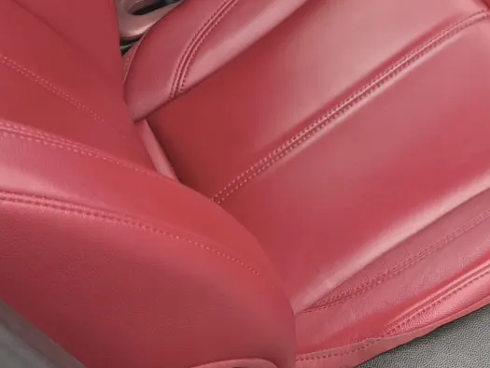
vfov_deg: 15.3
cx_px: 442
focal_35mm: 92
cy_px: -105
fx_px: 1303
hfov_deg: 20.9
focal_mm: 5.35
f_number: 1.7
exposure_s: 1/100
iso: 160
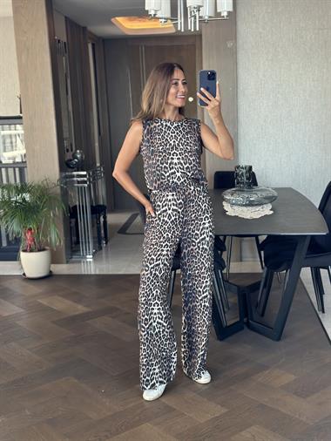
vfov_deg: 39.6
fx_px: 611
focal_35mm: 48
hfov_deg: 30.3
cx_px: 166
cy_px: 220
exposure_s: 1/60
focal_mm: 6.86
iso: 200
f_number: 1.78
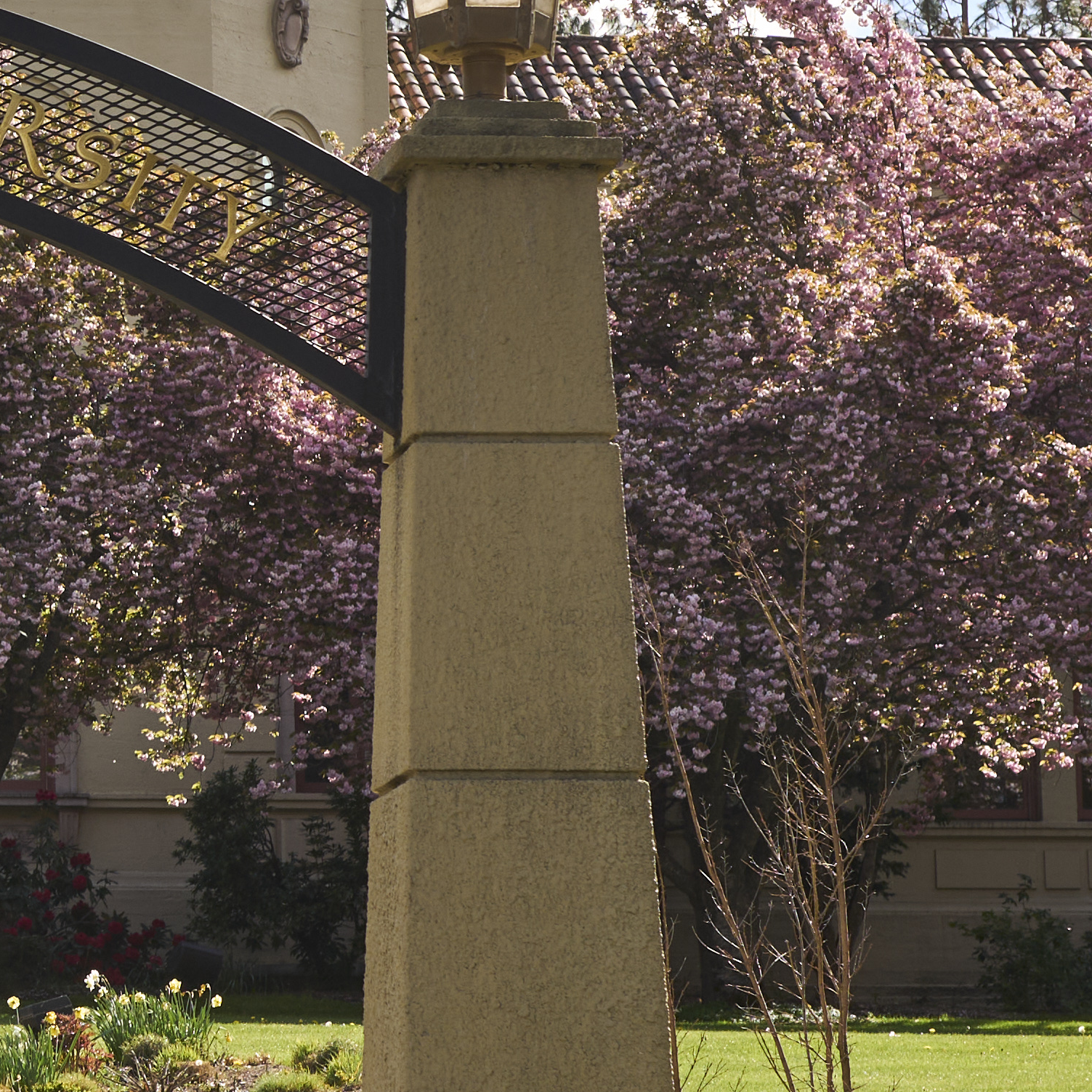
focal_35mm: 171
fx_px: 6103
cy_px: 445
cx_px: -591
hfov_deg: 9.9
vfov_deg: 10.2
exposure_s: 1/400
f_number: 5.6
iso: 200
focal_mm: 35
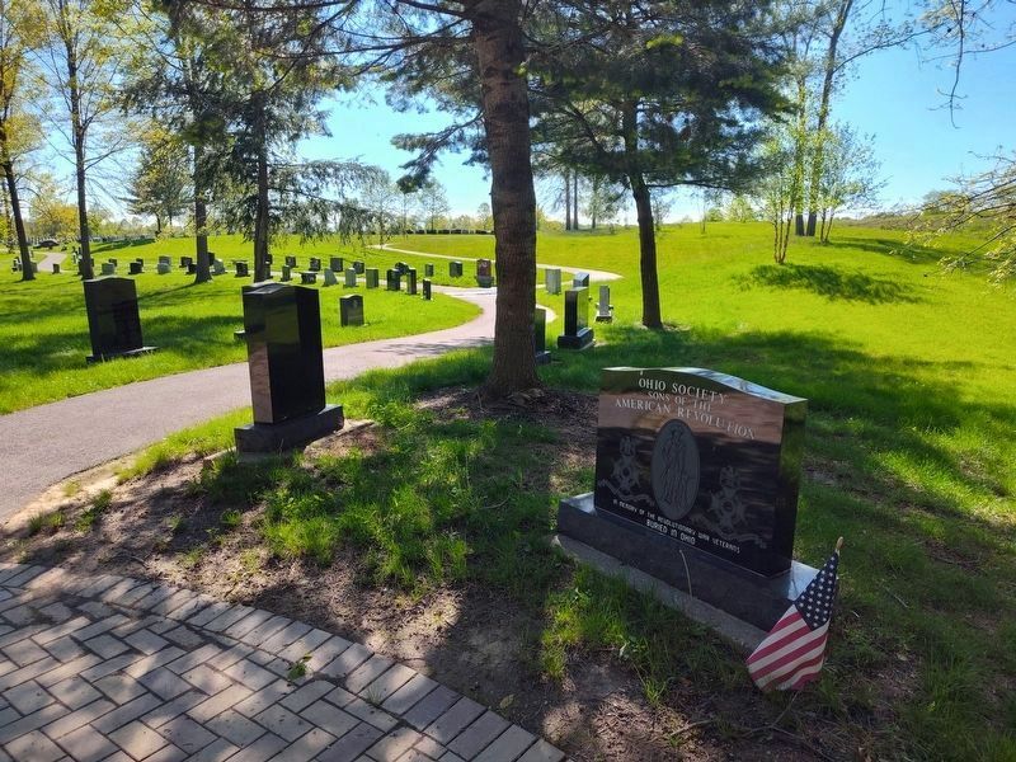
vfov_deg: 58.9
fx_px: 675
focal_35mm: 23
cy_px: 381
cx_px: 508
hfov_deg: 73.9
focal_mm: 5.56
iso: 100
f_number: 1.8
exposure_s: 1/940
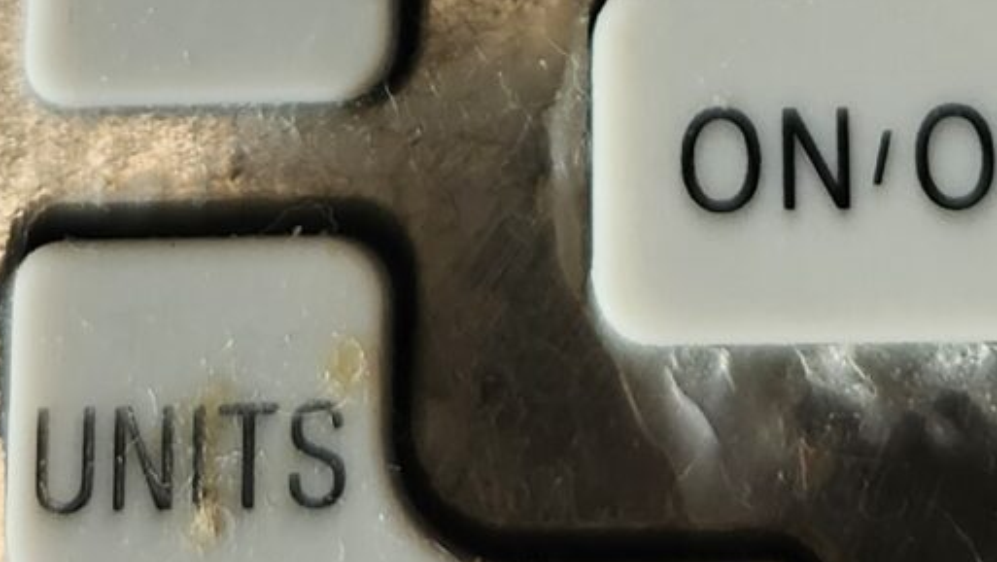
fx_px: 3306
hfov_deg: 17.1
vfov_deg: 8.5
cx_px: 688
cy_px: -972
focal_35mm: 125
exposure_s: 1/100
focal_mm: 5.54
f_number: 1.8
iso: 160
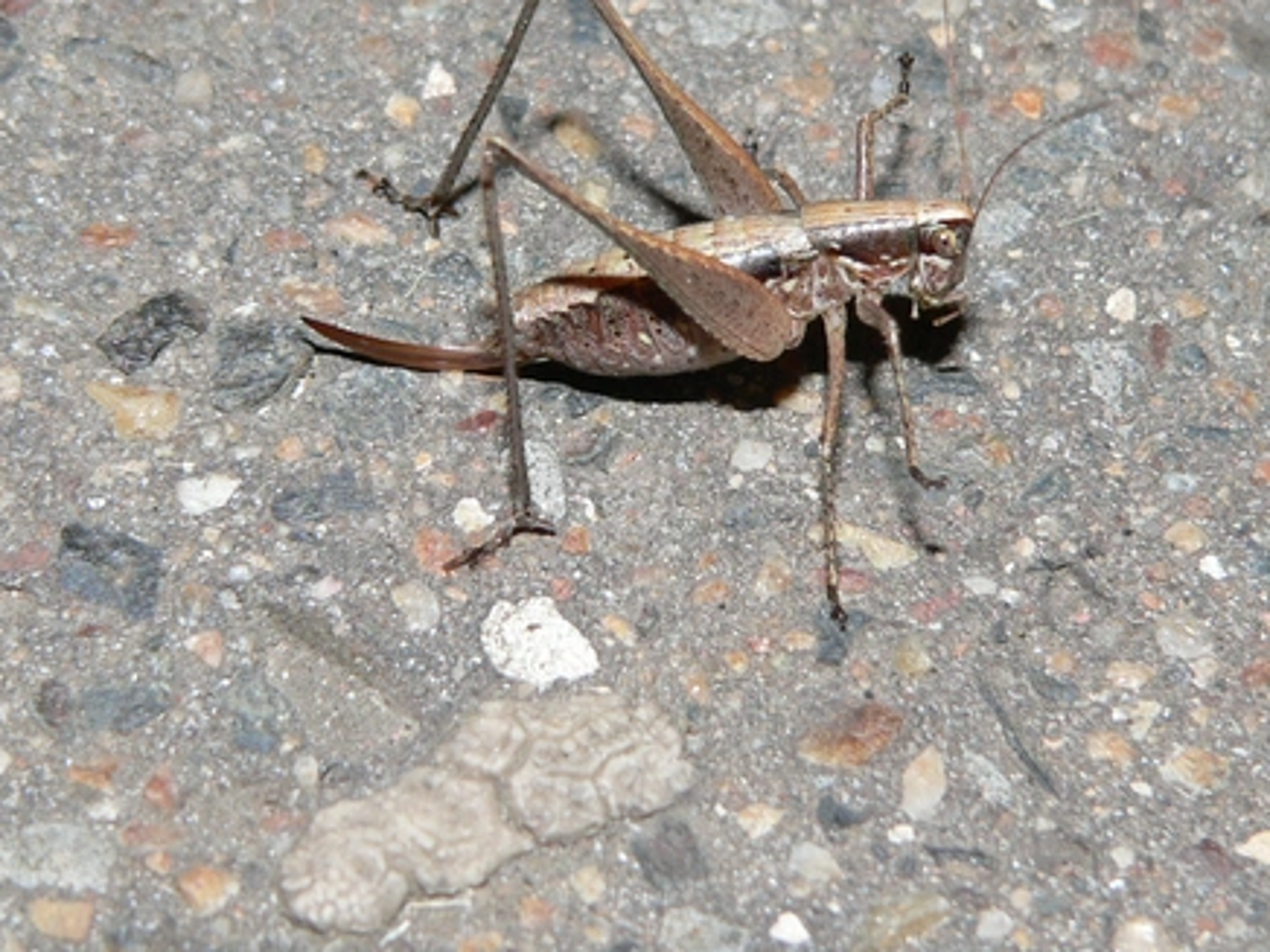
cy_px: 312
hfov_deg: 17.0
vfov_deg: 12.8
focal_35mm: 116
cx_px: 664
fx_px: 4256
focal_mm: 13.2
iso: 100
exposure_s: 1/60
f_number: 4
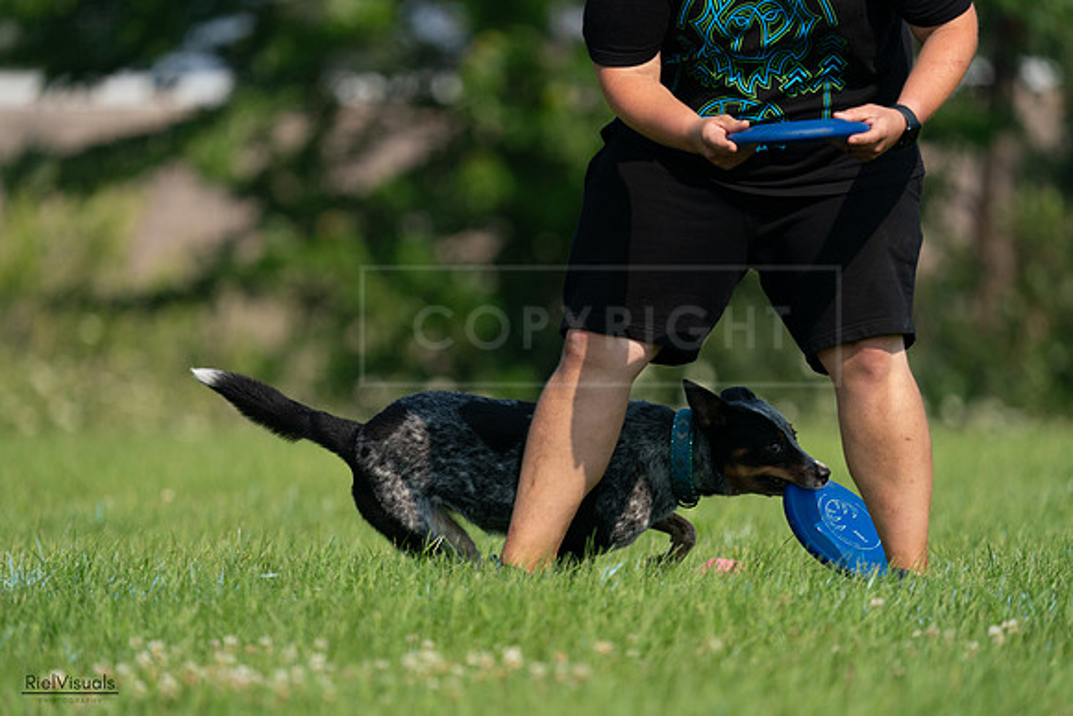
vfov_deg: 2.8
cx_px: 536
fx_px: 14458
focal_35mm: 485
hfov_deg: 4.3
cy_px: 358
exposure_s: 1/4000
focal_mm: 485
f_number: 6.3
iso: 1000
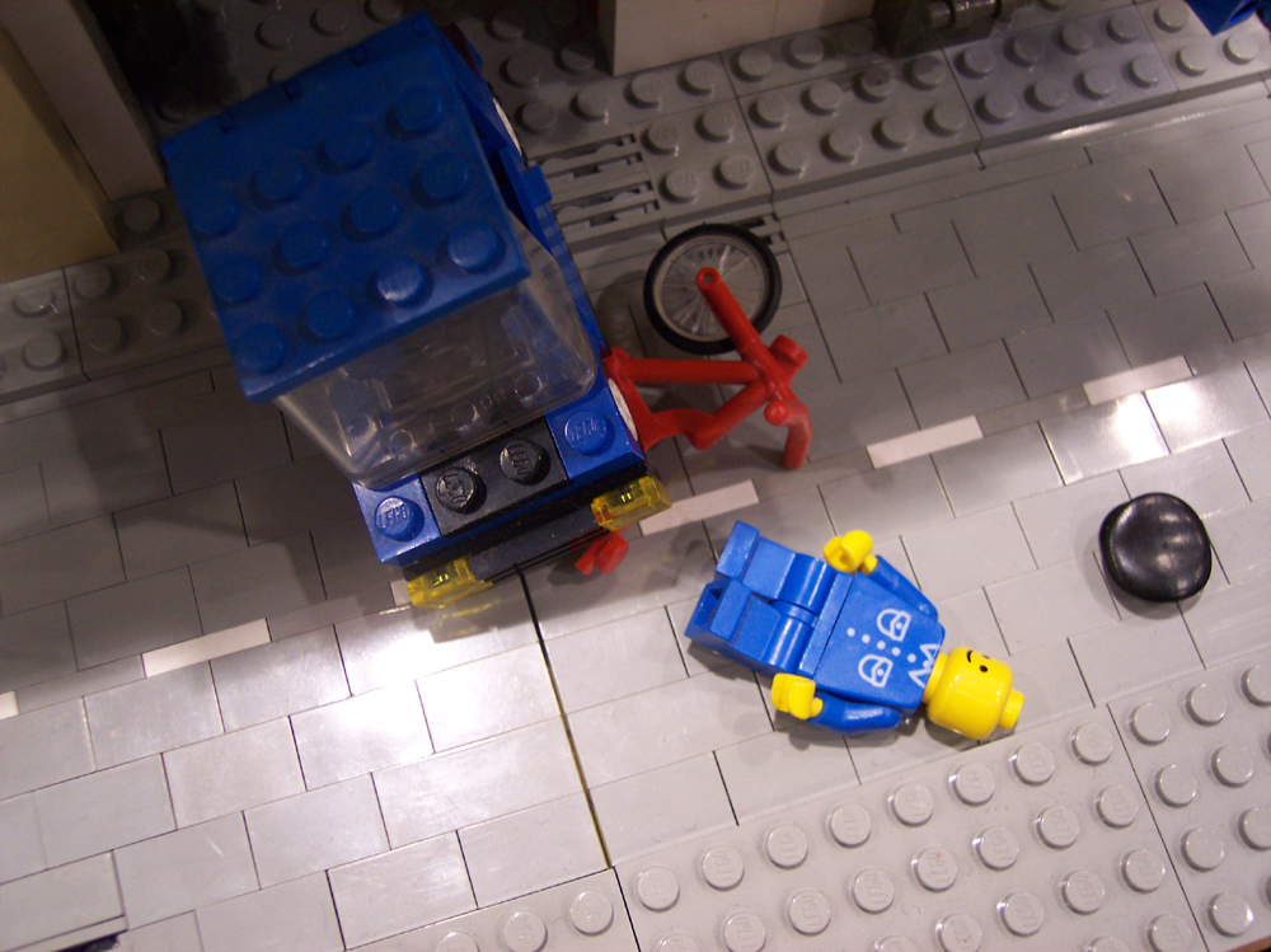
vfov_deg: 37.7
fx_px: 1395
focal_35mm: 38
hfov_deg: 49.0
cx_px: 636
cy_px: 476
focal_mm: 8
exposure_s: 1/15
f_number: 2.8
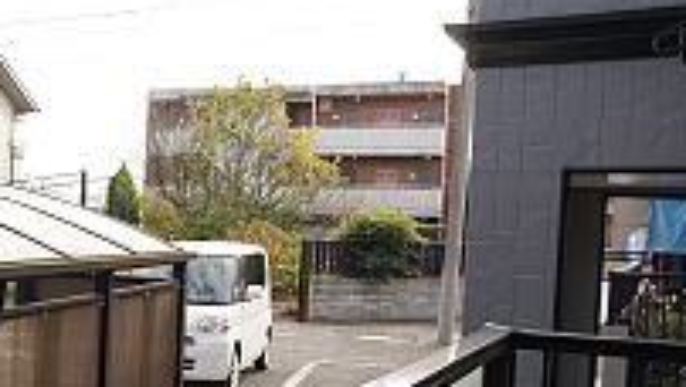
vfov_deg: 23.0
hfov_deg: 36.0
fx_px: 947
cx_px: 2
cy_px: 266
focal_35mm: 52
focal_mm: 16
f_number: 5.6
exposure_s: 1/80
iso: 100
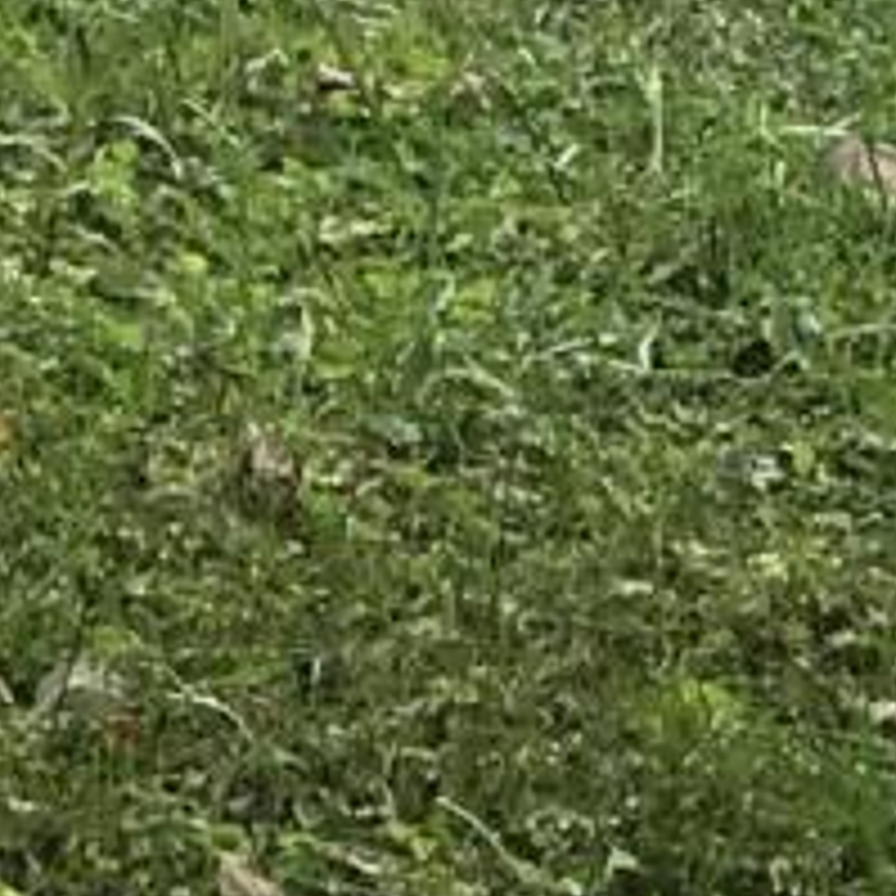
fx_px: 14847
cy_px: -1567
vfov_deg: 3.4
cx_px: 2076
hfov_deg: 3.4
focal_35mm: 507
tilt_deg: +9.0
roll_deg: +0.1
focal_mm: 6.6
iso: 20
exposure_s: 1/126
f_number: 2.8
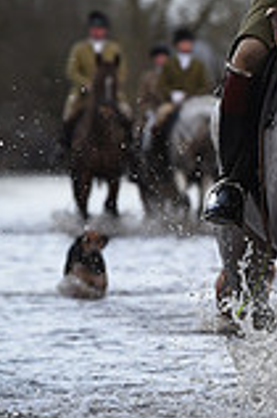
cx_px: 757
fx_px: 6998
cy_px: 34
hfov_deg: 2.3
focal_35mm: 605
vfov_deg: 3.4
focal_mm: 165
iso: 1250
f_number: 4.5
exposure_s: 1/1000
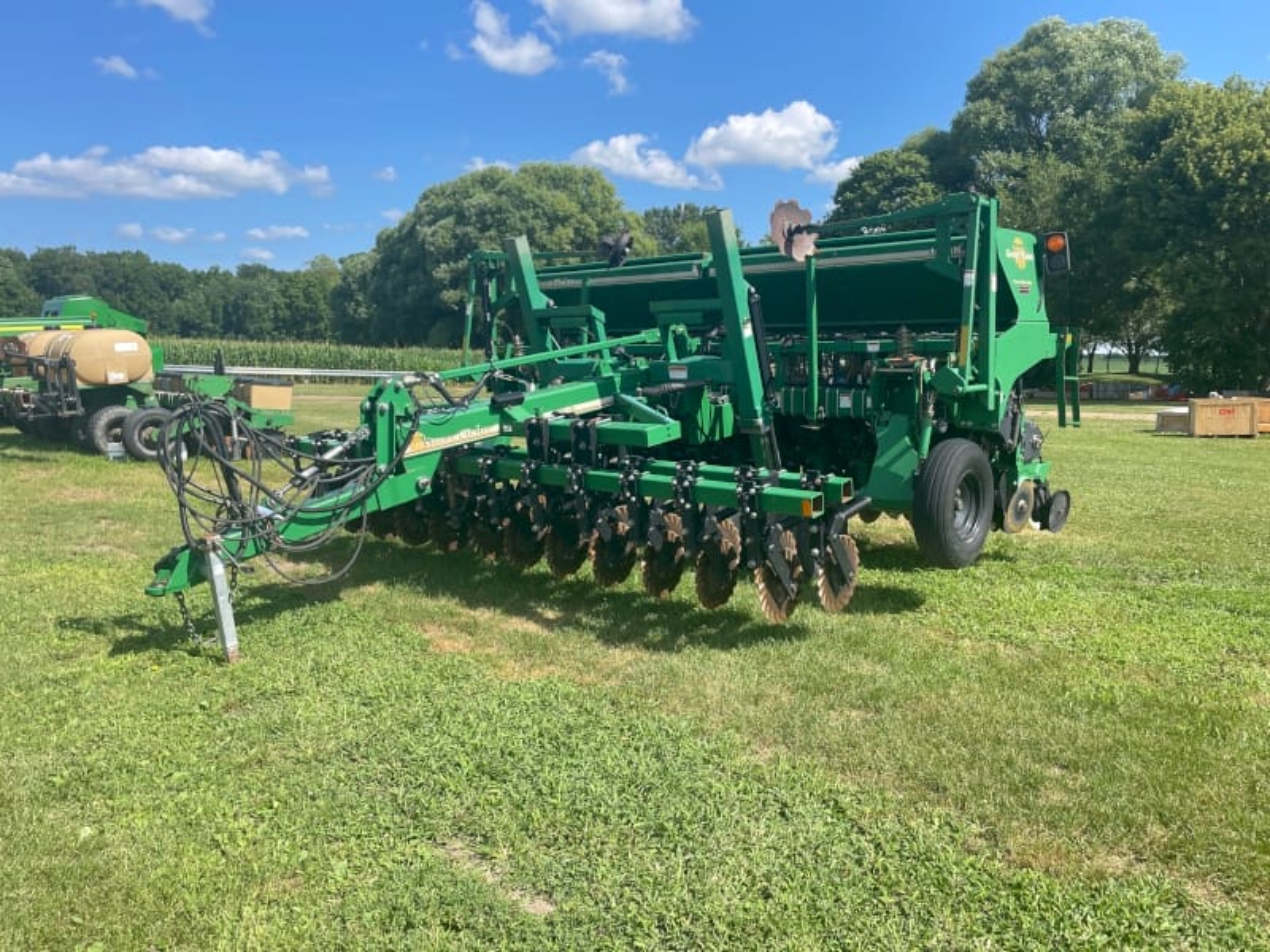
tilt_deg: -3.0
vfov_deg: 53.1
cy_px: 476
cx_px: 635
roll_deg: -0.4
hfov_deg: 67.3
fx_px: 954
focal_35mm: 26
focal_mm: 4.2
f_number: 1.6
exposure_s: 1/2212
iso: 32
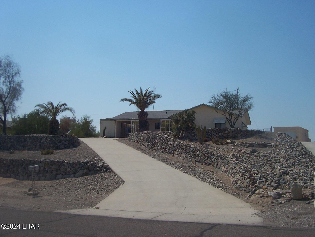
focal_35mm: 34
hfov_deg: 54.0
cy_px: 118
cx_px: 158
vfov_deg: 41.8
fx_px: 309
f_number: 5.6
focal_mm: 5.6
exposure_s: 1/1500
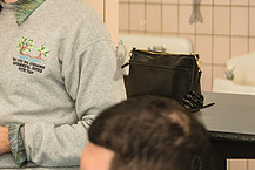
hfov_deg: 12.2
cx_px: -32
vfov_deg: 8.2
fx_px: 1177
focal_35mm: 166
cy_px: 3
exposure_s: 1/125
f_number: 3.5
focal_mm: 62
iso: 1600
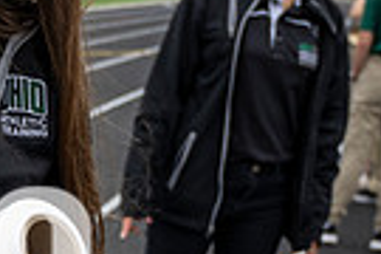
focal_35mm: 103
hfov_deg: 18.4
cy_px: 320
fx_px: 1090
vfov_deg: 12.9
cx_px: -121
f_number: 4
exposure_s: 1/800
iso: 160
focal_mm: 24
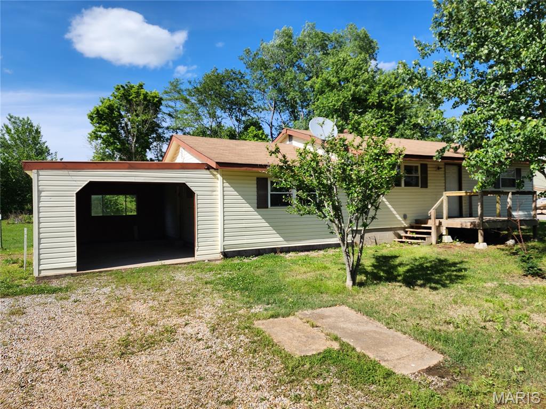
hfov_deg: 73.9
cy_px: 204
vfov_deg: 58.9
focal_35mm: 23
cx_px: 273
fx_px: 363
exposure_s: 1/843
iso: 12
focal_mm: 6.4
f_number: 1.8
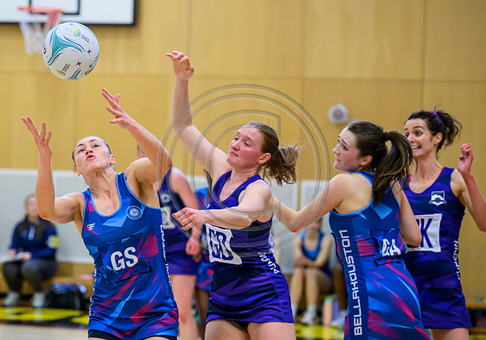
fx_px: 1930
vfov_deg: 10.1
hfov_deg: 14.3
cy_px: 200
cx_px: 185
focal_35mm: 141
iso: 4000
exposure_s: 1/1000
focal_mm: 110
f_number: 3.2
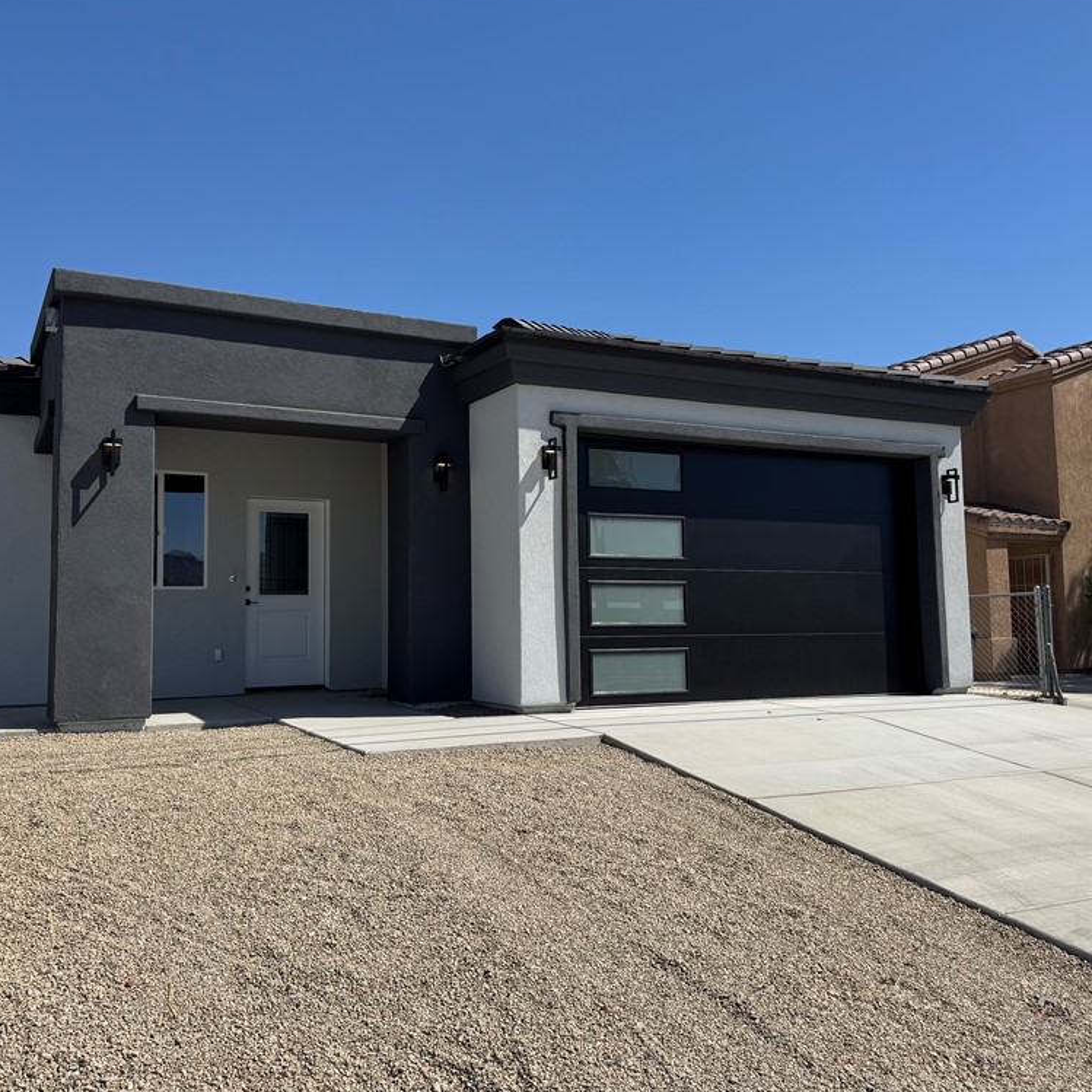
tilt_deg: +4.3
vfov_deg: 55.6
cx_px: 485
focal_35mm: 29
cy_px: 538
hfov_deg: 55.5
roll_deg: +0.6
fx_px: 1035
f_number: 1.78
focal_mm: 6.76
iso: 80
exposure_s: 1/6410
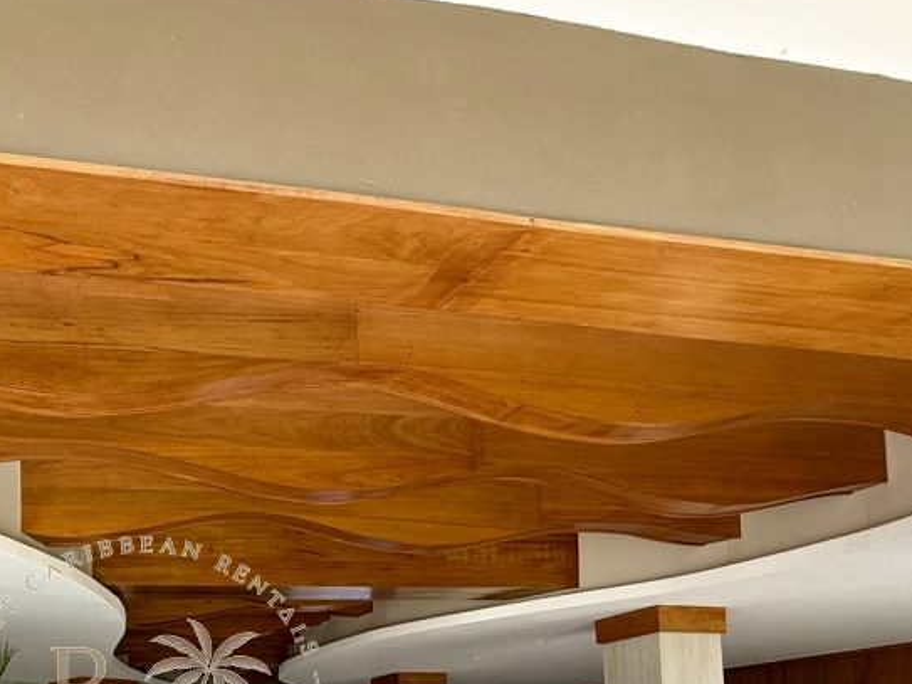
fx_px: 869
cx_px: 144
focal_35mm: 33
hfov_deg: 50.9
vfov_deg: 37.0
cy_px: 729
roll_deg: +1.3
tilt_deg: +4.9
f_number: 2.2
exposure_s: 1/379
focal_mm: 2.22
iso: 64
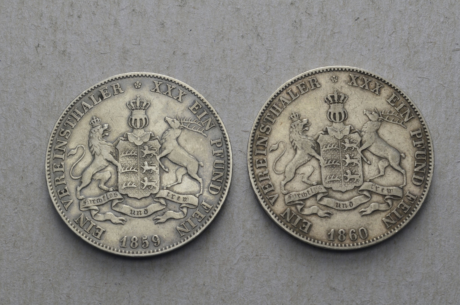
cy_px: 152
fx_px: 1052
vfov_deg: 16.5
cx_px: 230
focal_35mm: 82
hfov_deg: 24.7
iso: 400
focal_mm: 55
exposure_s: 1/250
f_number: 14
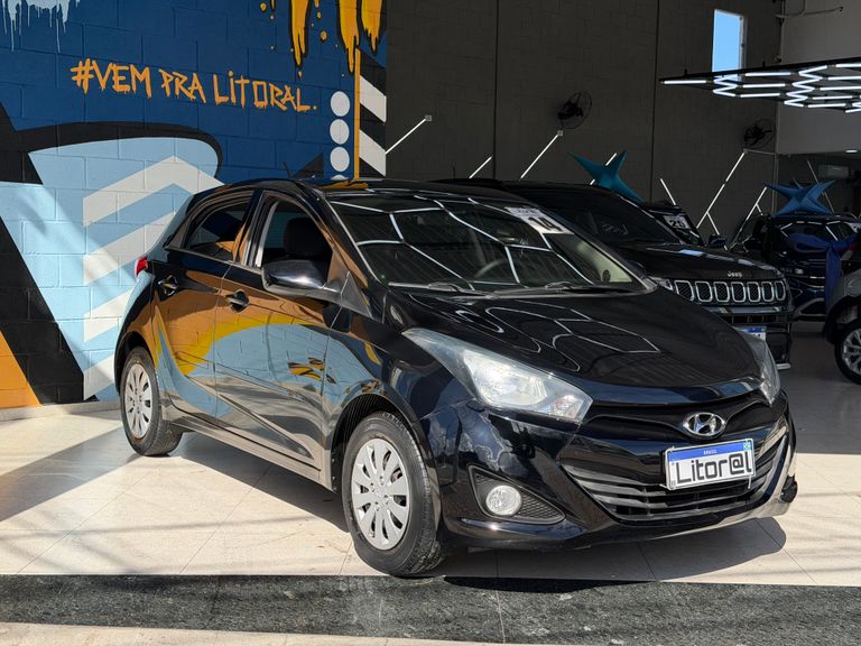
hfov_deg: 39.7
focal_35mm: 48
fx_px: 1194
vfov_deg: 30.3
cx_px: 430
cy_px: 323
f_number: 1.78
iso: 100
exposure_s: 1/2494
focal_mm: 6.76
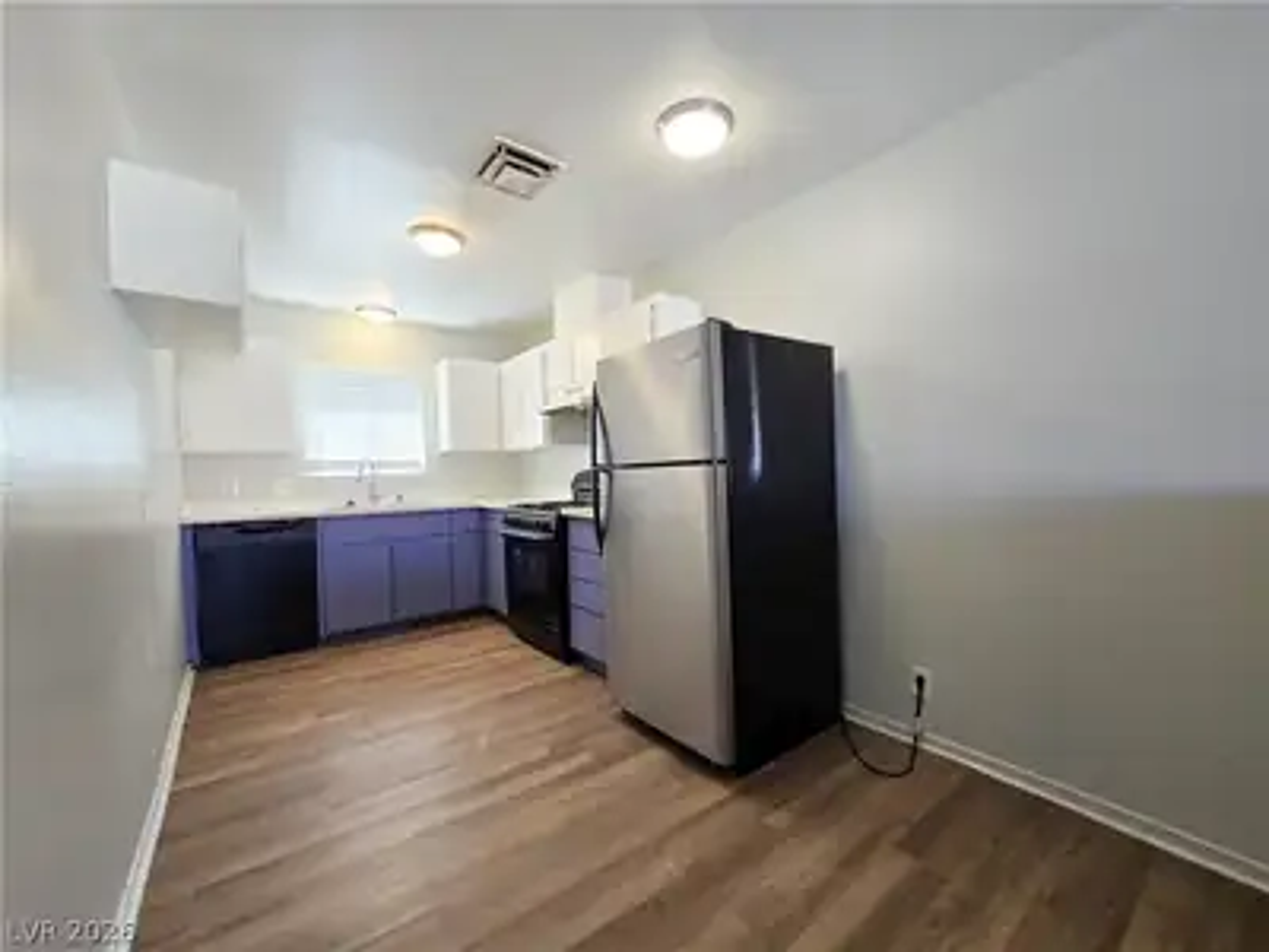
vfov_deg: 89.9
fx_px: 477
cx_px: 634
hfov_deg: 106.2
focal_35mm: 13
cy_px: 476
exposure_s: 1/60
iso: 100
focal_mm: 2.2
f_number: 2.2
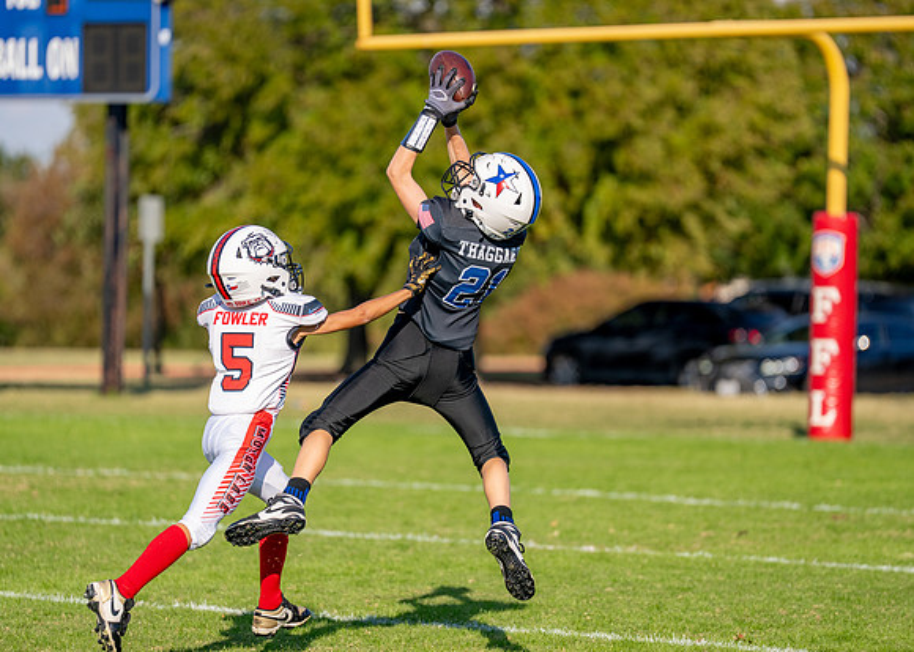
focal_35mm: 231
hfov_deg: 8.7
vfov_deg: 6.2
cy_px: 306
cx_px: 447
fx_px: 5999
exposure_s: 1/4000
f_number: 2.8
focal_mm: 200
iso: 250
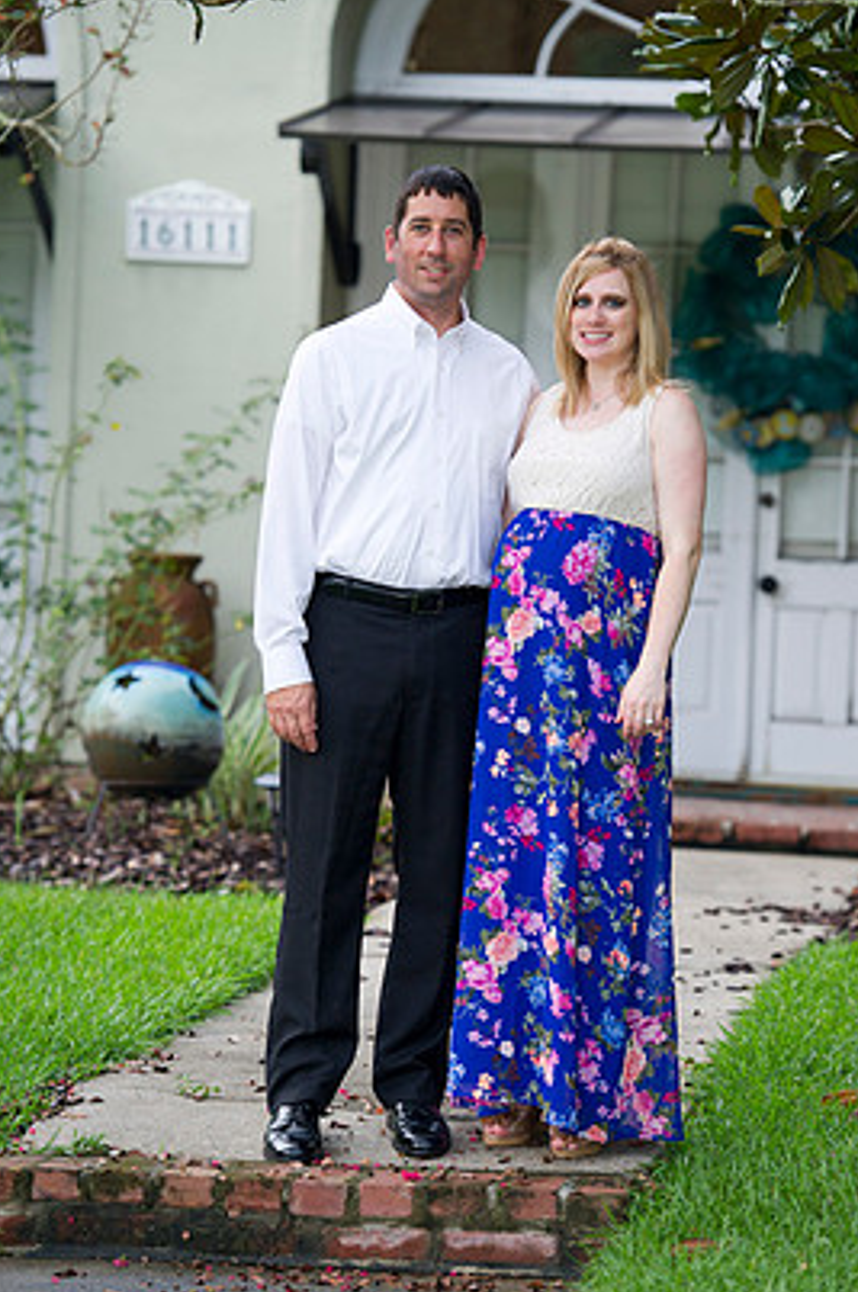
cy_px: 614
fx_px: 5412
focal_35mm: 151
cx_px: 455
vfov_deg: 13.6
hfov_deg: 9.1
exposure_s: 1/100
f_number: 2.8
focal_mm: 135
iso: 640
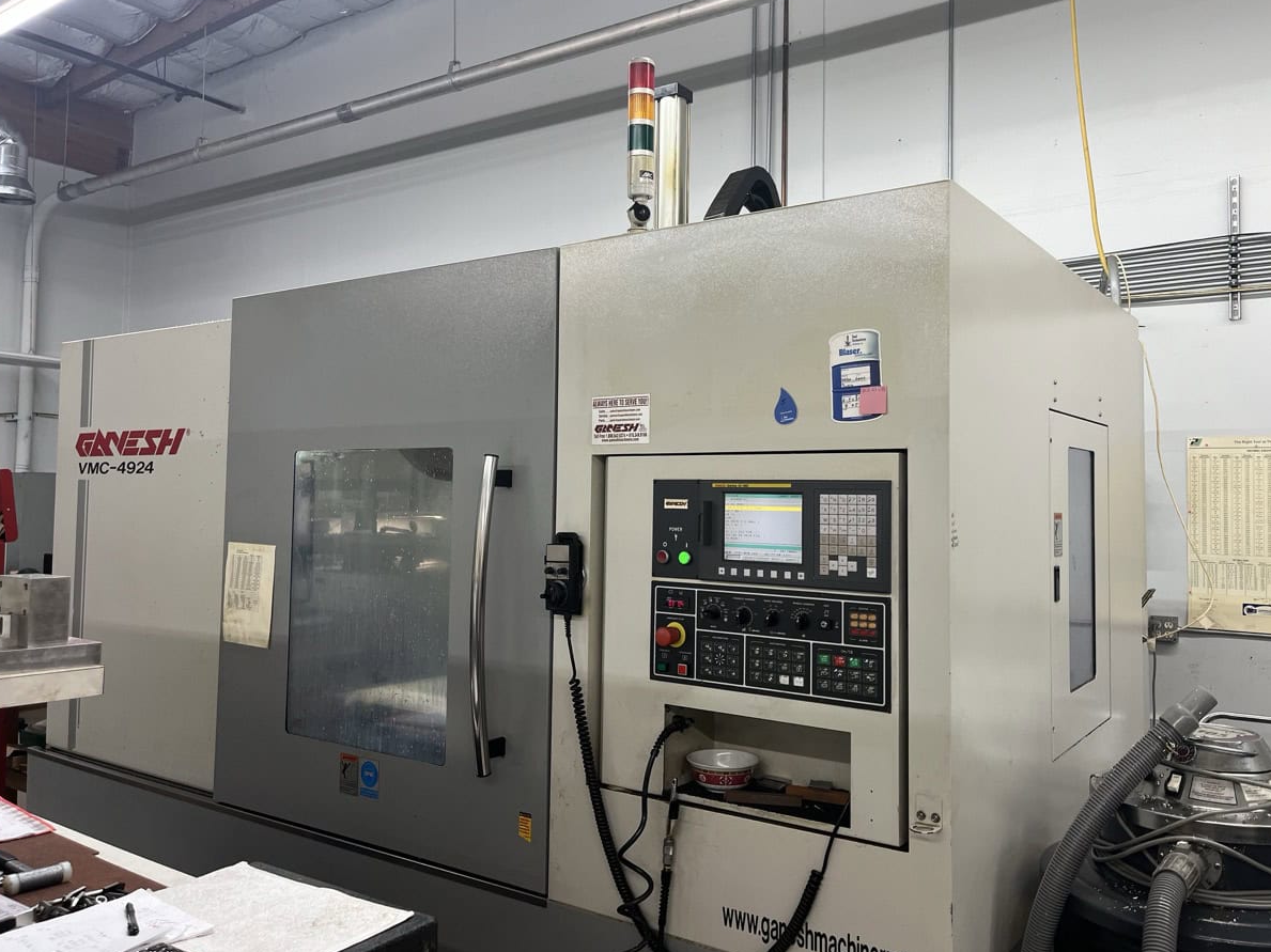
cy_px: 444
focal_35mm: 28
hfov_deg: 63.4
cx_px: 669
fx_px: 1028
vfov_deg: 49.7
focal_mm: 5.1
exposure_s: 1/60
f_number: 1.6
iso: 80
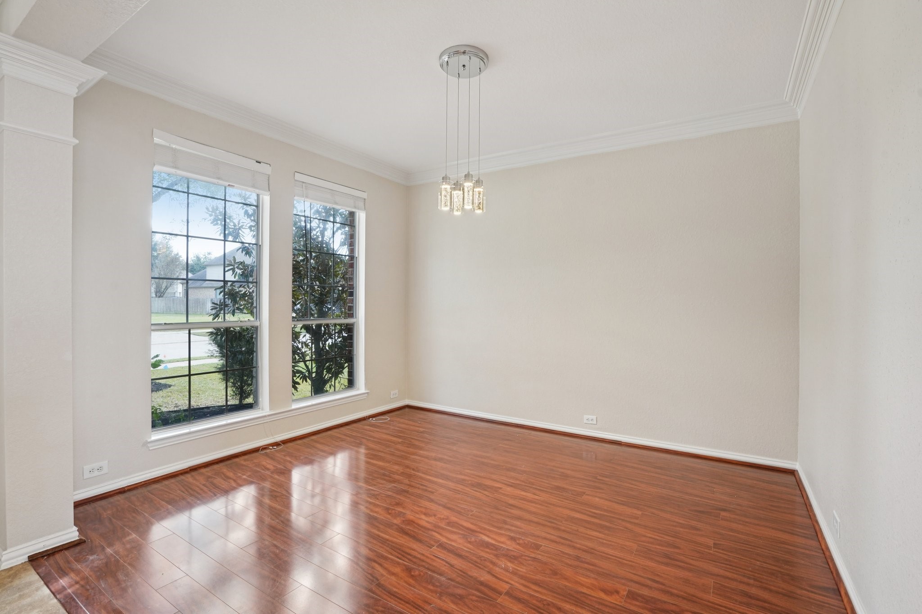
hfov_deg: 96.7
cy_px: 307
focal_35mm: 16
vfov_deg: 73.7
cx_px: 461
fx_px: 410
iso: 400
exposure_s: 1/20
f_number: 8
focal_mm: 16
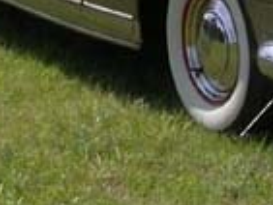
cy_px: -72
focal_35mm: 216
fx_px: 1705
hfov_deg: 9.1
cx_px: 190
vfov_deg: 6.8
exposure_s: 1/370
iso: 100
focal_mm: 7.85
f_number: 7.5
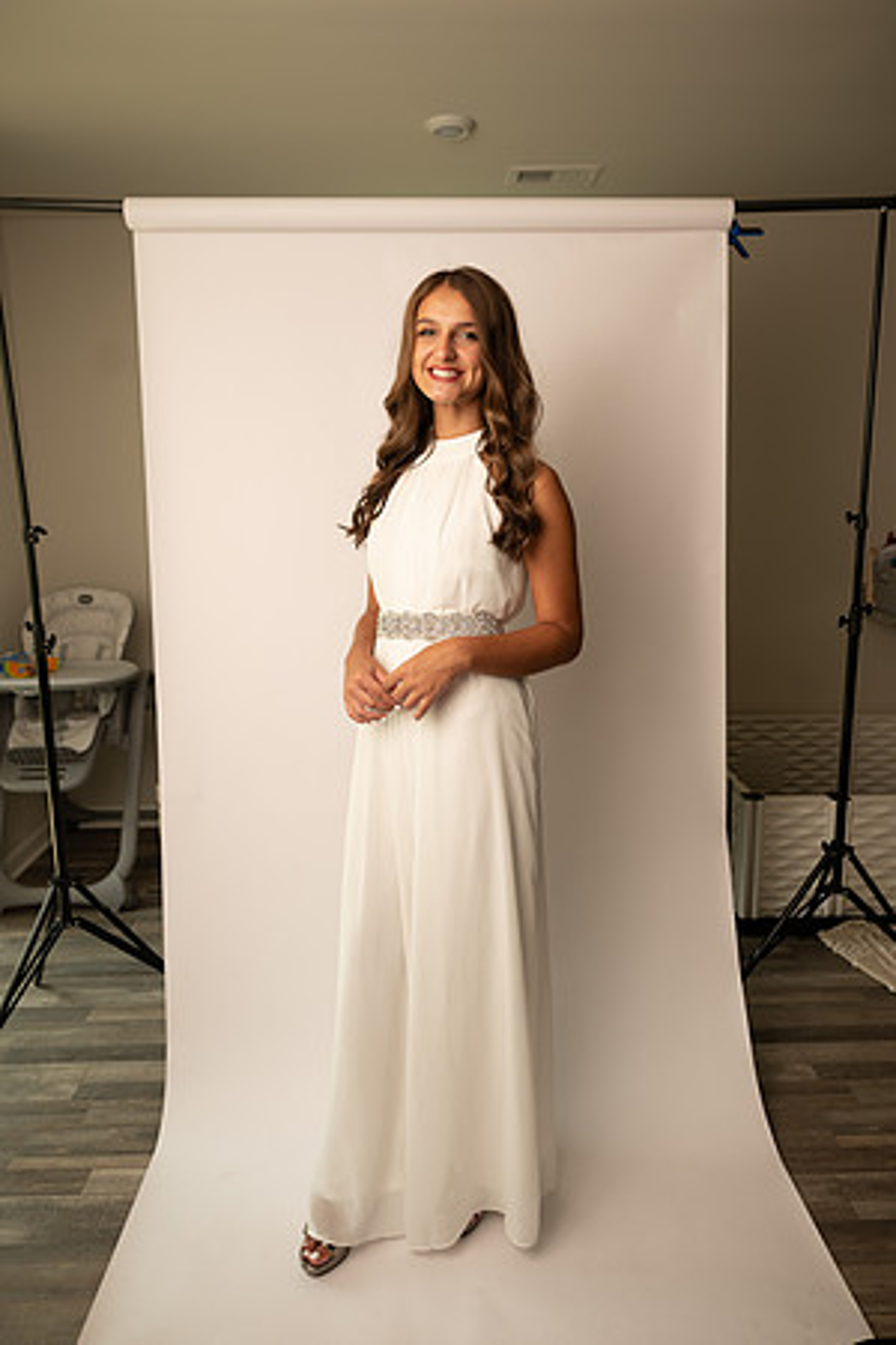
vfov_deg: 73.7
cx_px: 448
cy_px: 672
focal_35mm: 24
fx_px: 896
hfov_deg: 53.1
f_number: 3.2
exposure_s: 1/160
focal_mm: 24
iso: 100
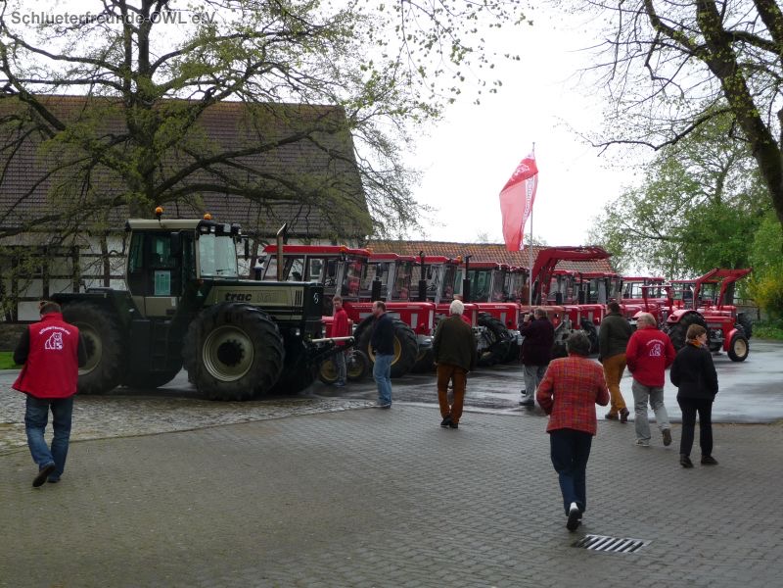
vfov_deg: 26.6
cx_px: 392
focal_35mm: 55
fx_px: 1244
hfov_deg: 34.9
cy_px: 294
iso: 100
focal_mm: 9.3
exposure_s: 1/250
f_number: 4.3
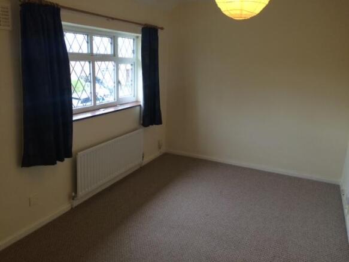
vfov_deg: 48.2
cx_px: 174
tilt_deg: -14.2
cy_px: 131
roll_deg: -0.8
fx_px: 292
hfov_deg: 61.7
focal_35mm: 29
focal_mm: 4.15
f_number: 2.2
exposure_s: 1/33
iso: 100
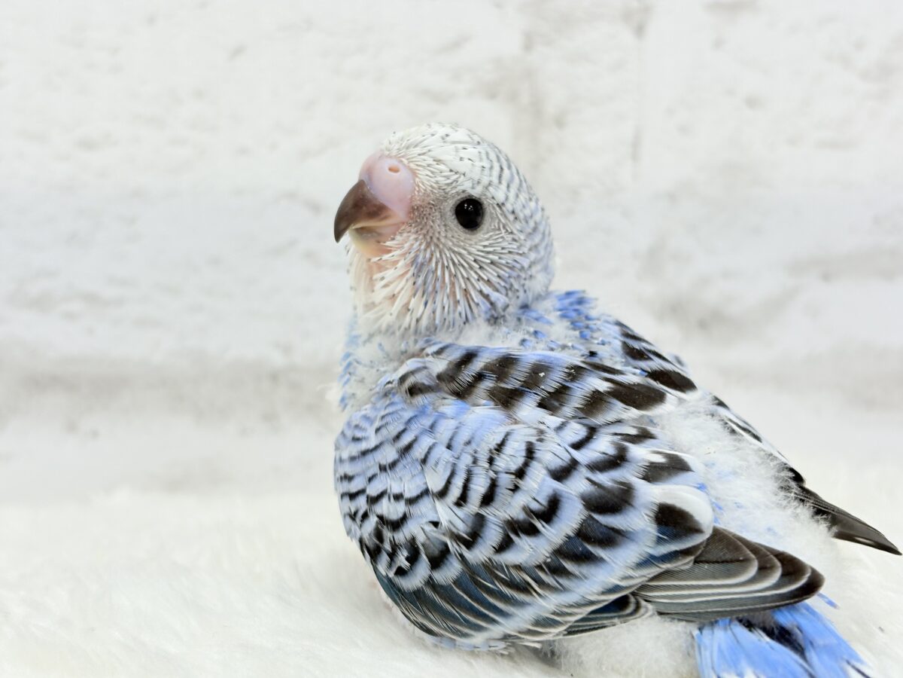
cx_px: 452
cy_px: 339
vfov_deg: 28.0
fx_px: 1356
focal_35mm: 52
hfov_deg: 36.8
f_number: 1.6
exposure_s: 1/50
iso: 40
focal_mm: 5.96
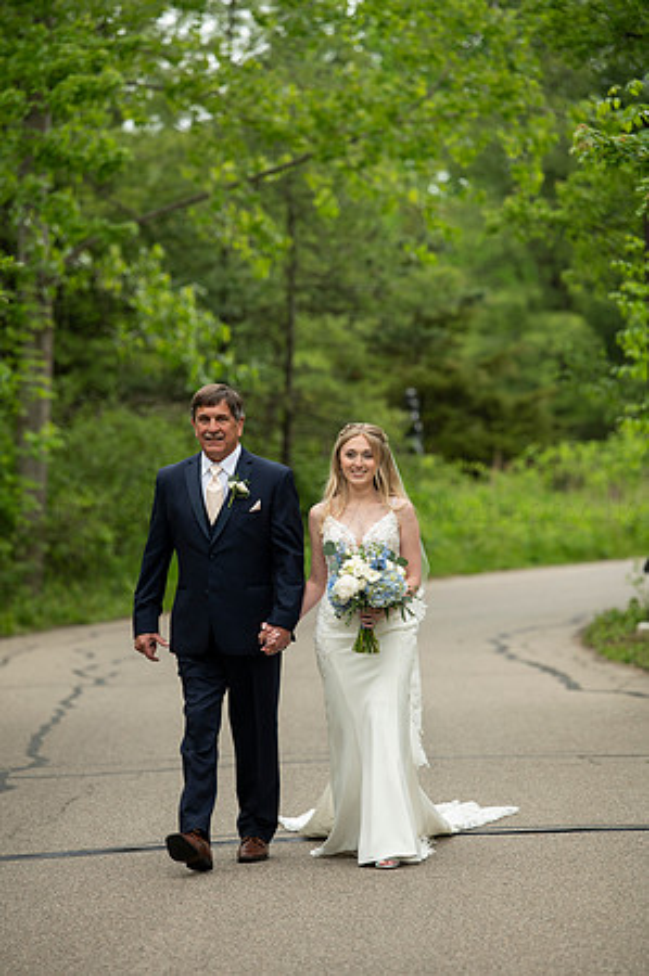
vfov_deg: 12.1
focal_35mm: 170
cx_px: 324
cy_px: 488
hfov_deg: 8.1
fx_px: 4607
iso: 320
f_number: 3.5
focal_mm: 170
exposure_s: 1/200
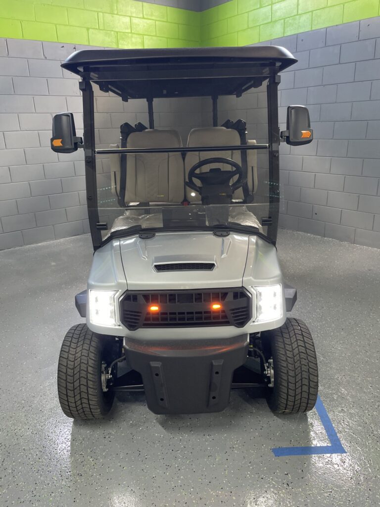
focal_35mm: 26
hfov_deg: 53.1
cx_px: 190
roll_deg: +2.9
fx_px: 381
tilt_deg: -17.3
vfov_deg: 67.3
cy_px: 254
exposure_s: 1/60
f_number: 1.6
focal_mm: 4.2
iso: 200
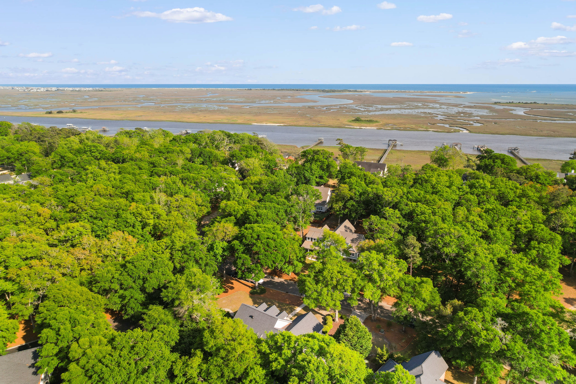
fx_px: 352
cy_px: 192
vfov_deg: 57.2
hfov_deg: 78.6
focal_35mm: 22
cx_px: 288
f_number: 2.8
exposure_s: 1/320
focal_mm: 8.38
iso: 100
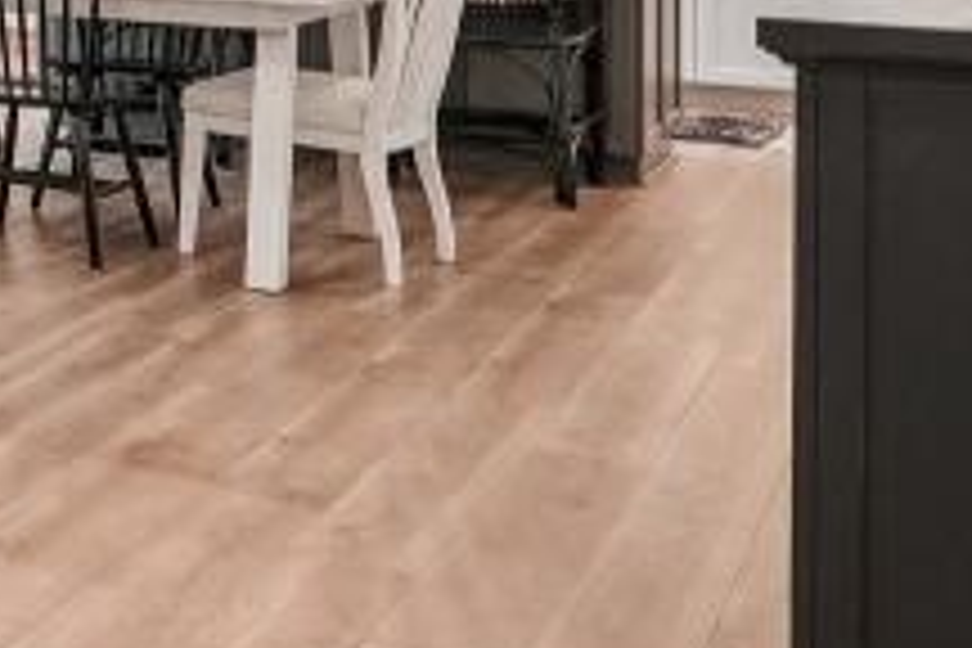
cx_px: -900
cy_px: -200
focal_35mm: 71
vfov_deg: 17.9
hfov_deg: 19.2
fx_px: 1917
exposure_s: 1/15
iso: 400
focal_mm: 10
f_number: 8
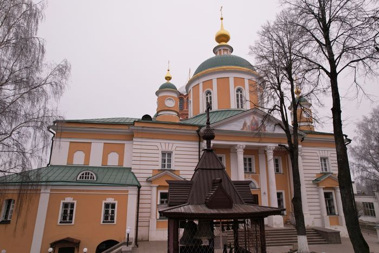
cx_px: 190
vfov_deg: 57.2
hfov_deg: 78.6
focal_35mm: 22
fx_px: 232
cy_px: 126
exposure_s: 1/500
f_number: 2.8
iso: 140
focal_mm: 8.38
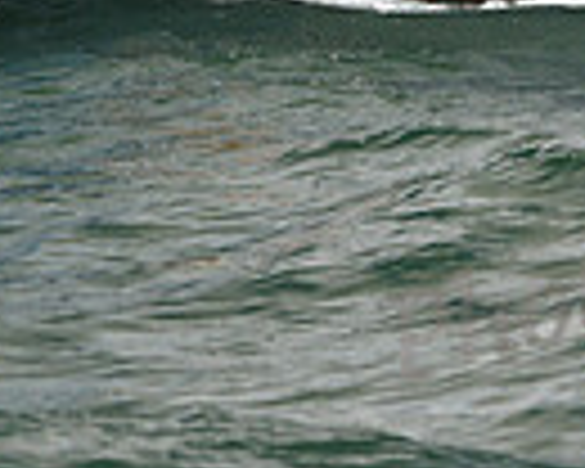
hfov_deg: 5.4
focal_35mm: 361
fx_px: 6250
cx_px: 158
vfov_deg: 4.2
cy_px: -362
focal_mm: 86
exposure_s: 1/800
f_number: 5.6
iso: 320
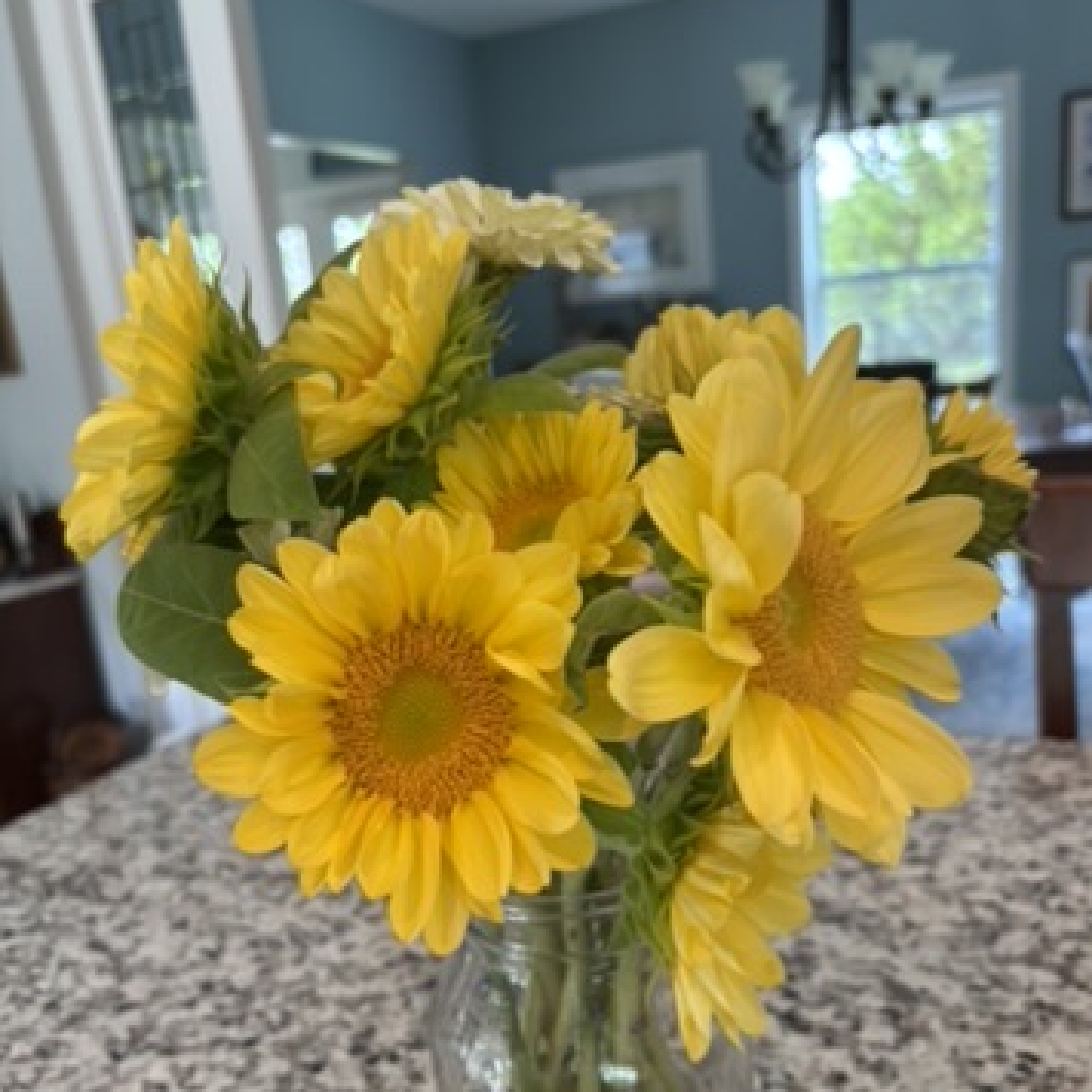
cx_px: 549
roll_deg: +3.6
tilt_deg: -14.6
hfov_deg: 52.5
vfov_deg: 52.2
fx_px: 1106
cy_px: 653
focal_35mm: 31
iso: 125
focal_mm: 5.96
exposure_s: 1/120
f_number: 1.6
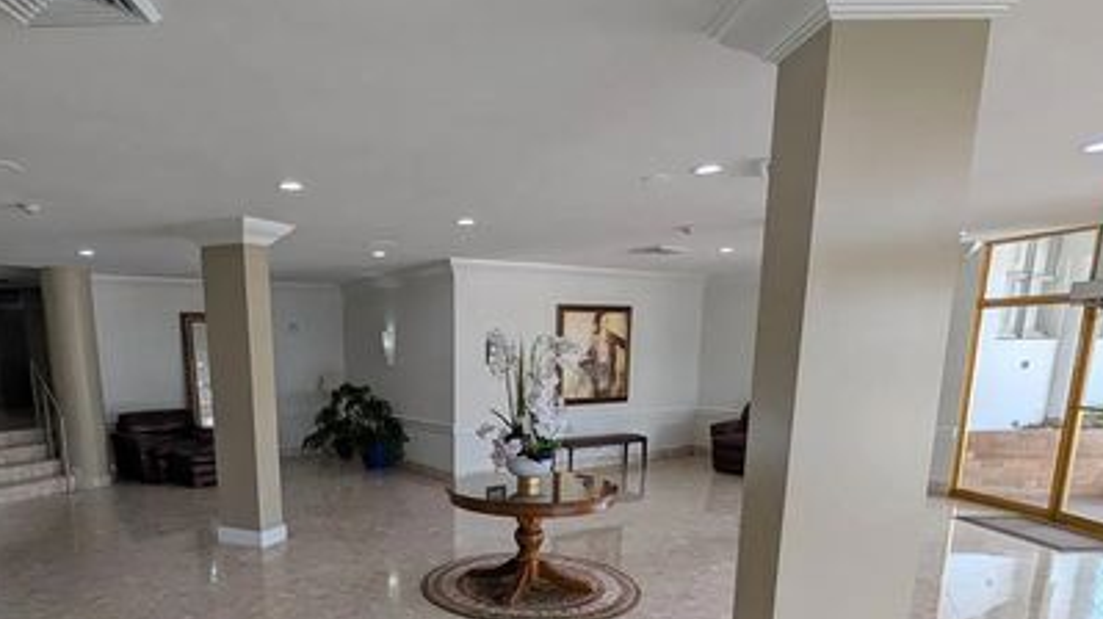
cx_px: 428
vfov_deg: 50.5
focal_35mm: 21
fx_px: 614
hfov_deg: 82.6
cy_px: 489
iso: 52
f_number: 1.7
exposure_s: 1/300
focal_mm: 2.02
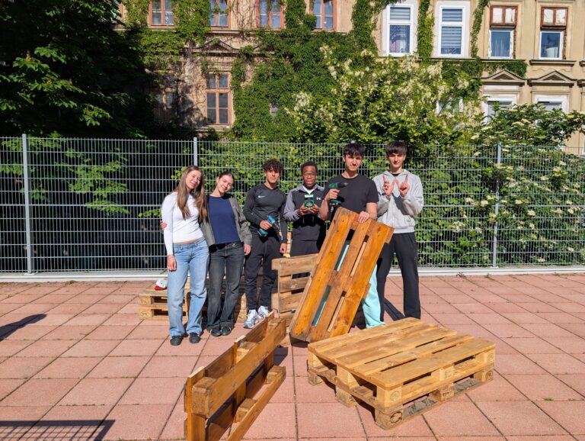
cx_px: 292
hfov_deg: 71.5
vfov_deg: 56.9
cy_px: 220
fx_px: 406
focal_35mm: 24
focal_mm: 6.9
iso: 18
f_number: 1.68
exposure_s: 1/1290
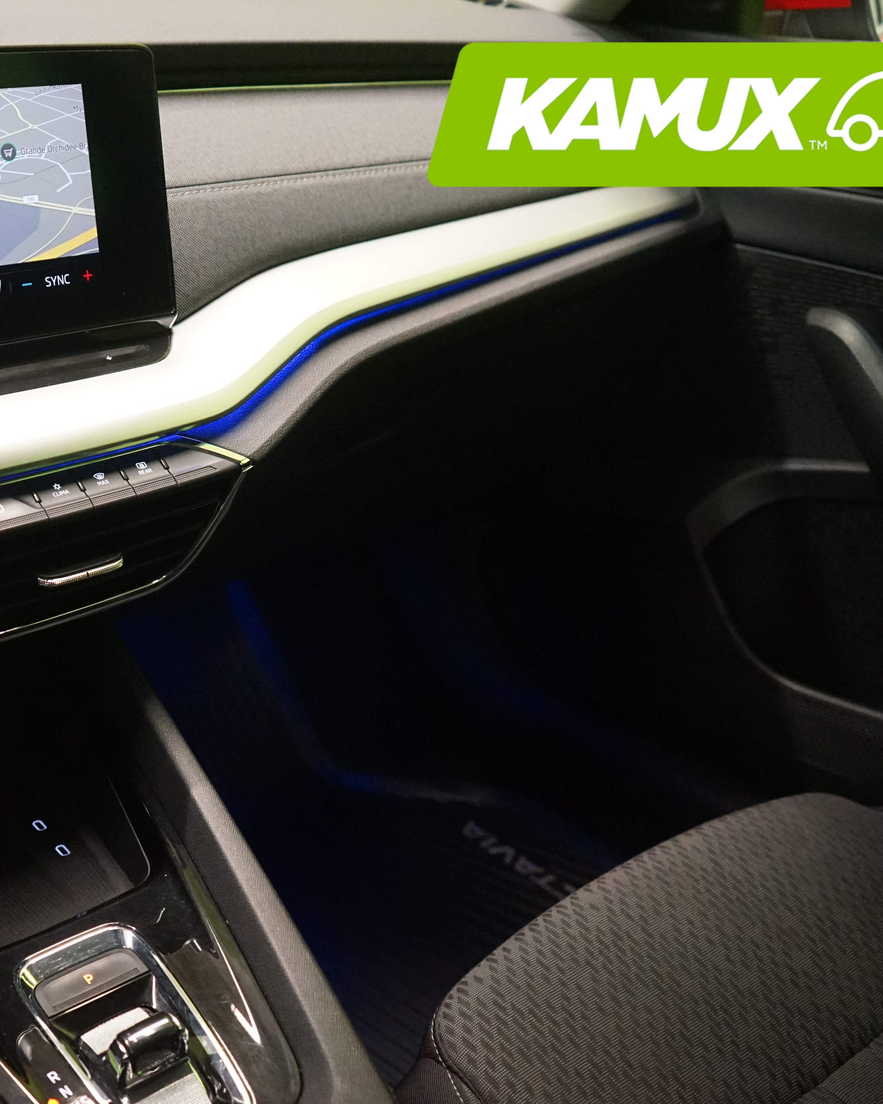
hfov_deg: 36.4
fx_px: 1307
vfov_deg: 45.8
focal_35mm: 40
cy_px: 549
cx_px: 218
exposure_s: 1/60
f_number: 4
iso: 6400
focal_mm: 28
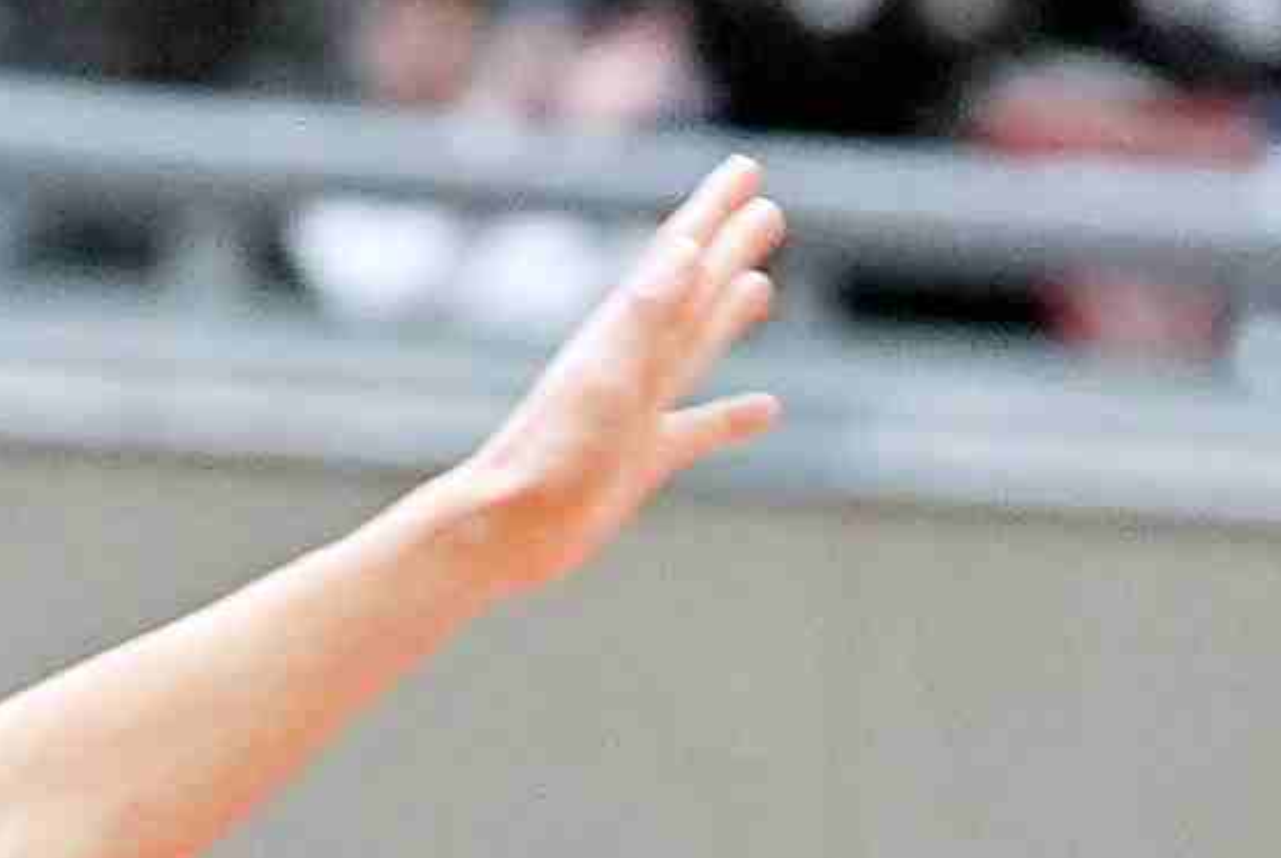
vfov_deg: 1.1
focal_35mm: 1236
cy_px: 1885
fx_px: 44039
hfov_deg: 1.7
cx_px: 65
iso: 1600
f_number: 2.8
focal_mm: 116
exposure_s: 1/400
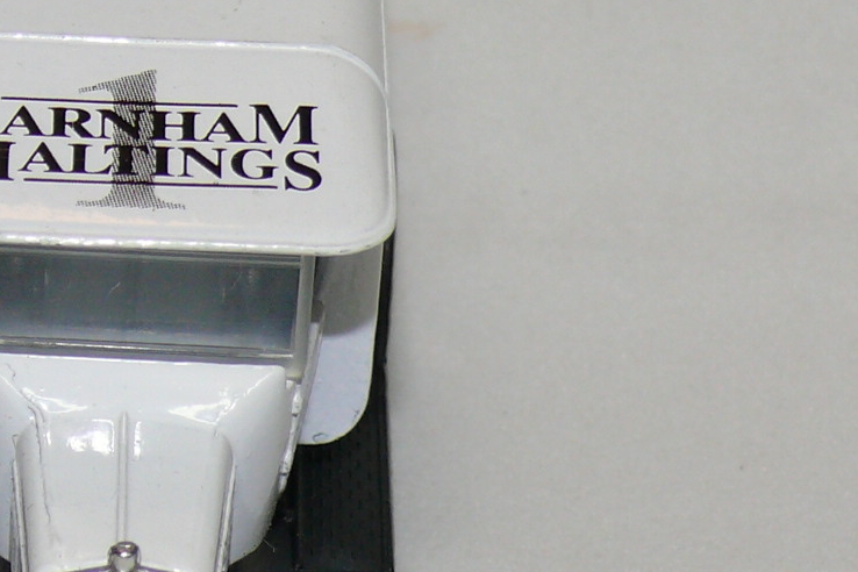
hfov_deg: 8.9
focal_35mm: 230
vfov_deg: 6.0
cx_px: 100
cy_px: 309
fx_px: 5481
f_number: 4
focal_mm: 13.4
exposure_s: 1/30
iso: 100
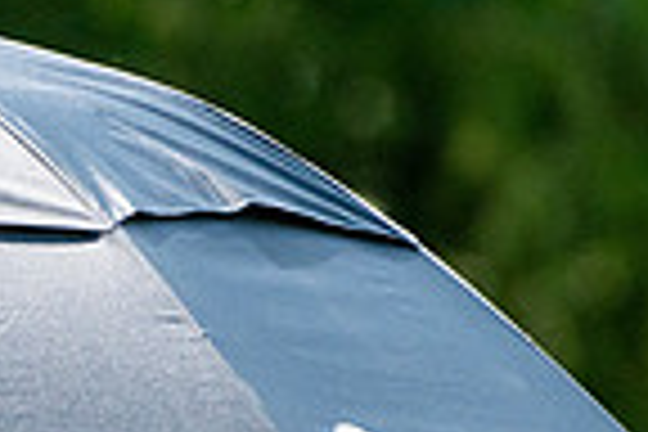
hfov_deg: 1.1
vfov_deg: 0.8
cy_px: 844
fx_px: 32721
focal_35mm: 1818
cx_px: -468
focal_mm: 300
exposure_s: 1/1250
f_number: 6.3
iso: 640
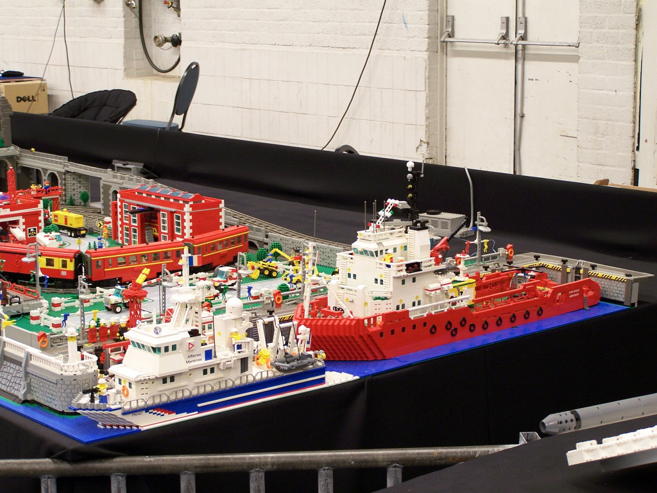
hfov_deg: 28.2
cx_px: 328
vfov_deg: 21.3
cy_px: 246
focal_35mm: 69
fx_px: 1310
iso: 80
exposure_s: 1/2
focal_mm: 11.5
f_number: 3.2
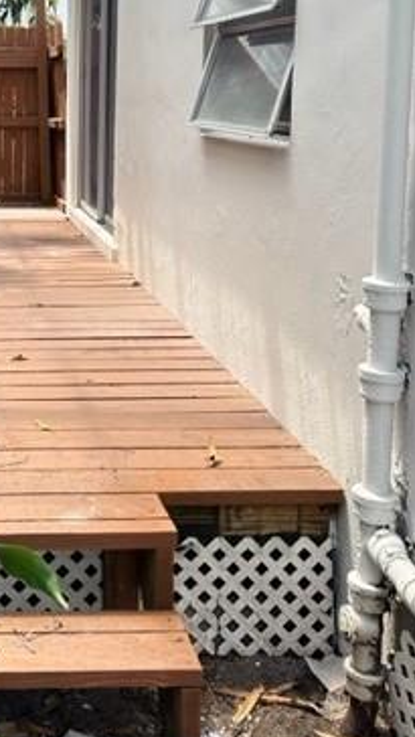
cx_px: 6
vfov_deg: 43.0
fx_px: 899
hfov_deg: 24.8
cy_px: 176
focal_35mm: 46
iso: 80
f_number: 1.78
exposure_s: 1/971
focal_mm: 6.86
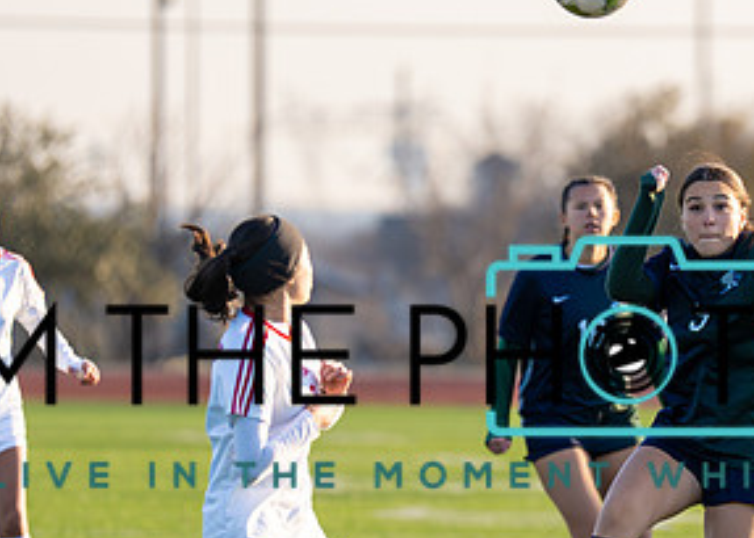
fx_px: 13727
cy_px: 391
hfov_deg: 3.1
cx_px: 694
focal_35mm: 641
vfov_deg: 2.2
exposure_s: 1/3200
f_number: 2.8
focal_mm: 200
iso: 400
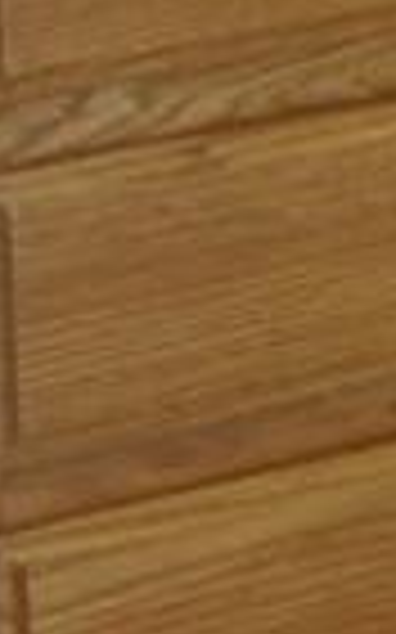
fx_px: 5618
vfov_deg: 6.3
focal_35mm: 325
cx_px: 3285
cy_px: -576
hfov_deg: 3.1
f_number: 4
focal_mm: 20
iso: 250
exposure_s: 1/30
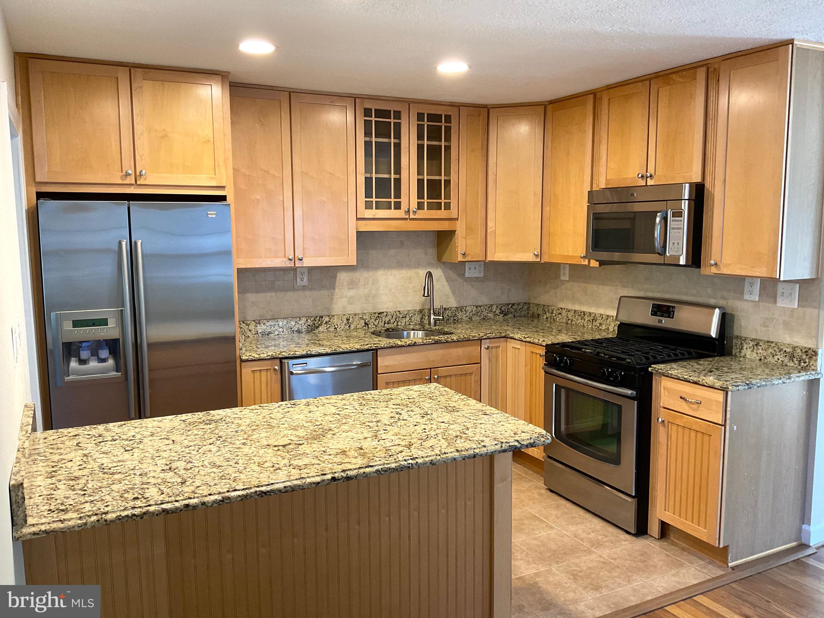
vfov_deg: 48.2
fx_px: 690
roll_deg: -0.1
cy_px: 309
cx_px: 412
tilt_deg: -7.7
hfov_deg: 61.7
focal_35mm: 29
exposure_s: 1/60
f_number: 1.8
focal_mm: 3
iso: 100
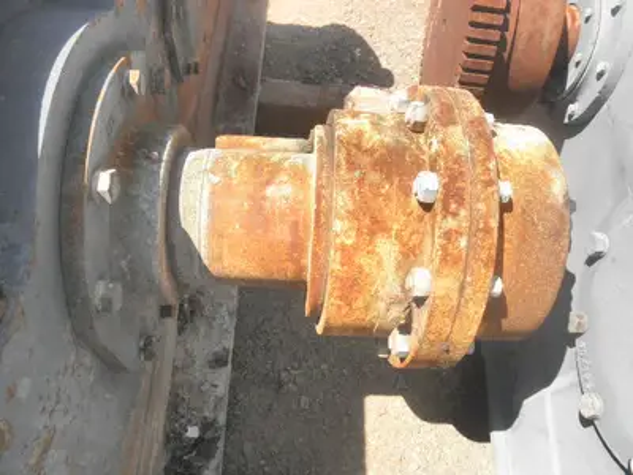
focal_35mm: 28
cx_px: 316
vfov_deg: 49.7
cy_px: 238
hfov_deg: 63.4
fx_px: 512
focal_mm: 5
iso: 64
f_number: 8.5
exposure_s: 1/60
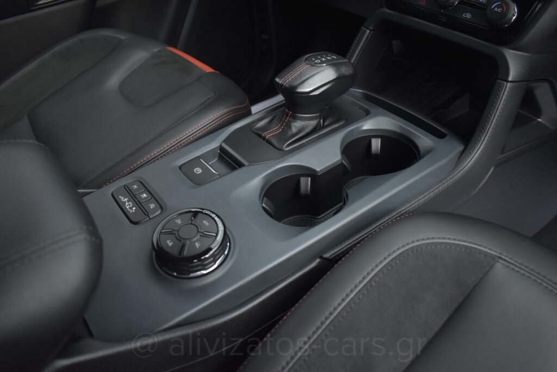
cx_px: 278
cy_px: 186
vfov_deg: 48.0
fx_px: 418
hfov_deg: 67.4
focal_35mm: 27
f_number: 3.5
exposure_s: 1/1600
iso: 1600
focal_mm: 18
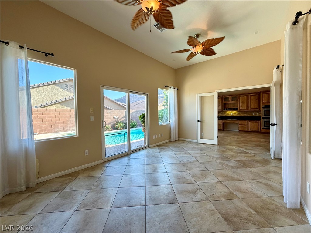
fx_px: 126
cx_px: 156
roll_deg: +1.2
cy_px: 116
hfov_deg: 102.1
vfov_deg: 85.7
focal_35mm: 14
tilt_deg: -2.0
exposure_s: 1/120
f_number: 2.2
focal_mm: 2.22
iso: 125
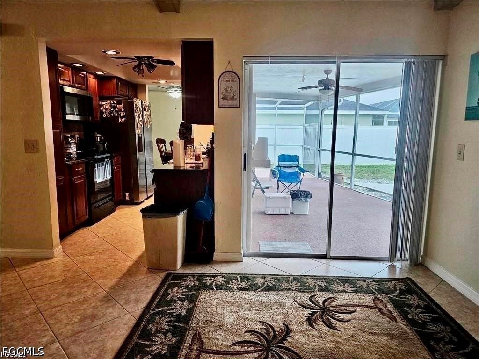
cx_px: 240
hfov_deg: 73.9
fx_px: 318
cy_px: 180
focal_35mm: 23
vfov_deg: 58.9
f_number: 1.7
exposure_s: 1/120
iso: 320
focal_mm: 6.3
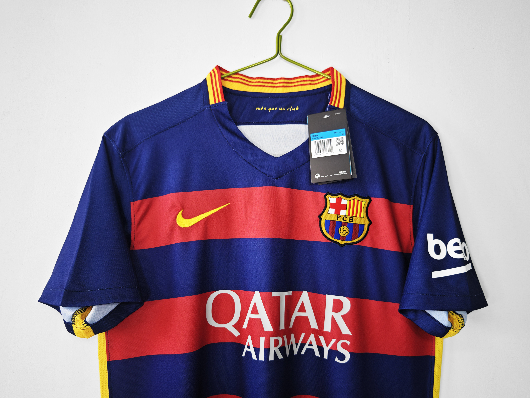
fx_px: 367
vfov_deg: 56.8
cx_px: 266
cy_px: 200
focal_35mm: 24
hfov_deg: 71.6
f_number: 1.75
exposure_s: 1/100
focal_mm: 8.67
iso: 91
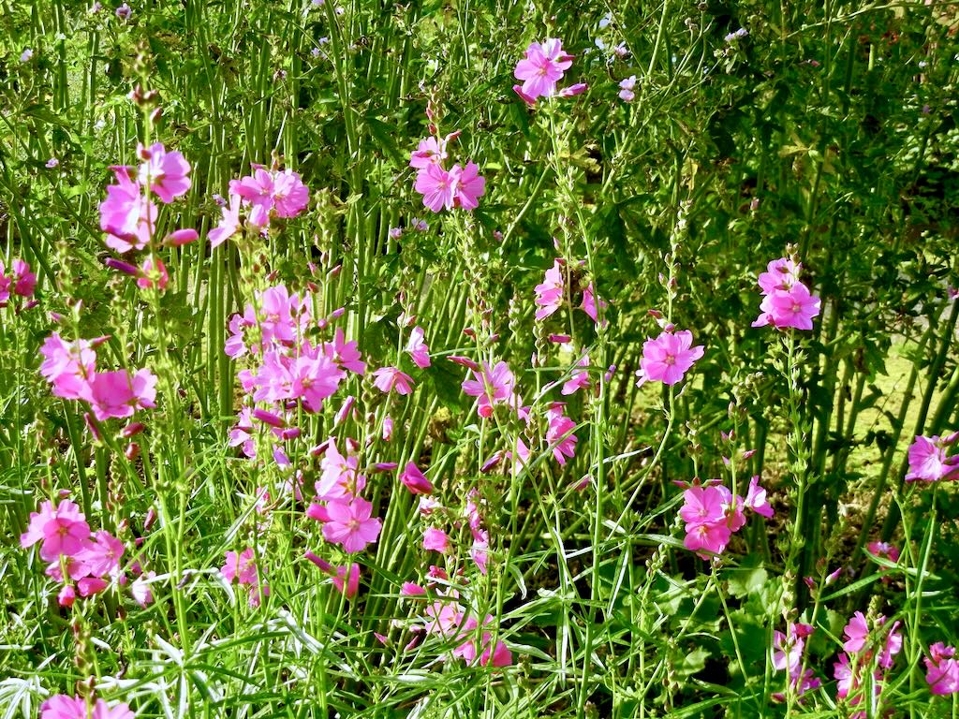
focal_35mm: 68
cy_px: 360
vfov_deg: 21.6
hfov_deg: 28.6
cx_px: 480
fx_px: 1884
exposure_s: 1/224
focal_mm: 12.2
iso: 160
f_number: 4.1
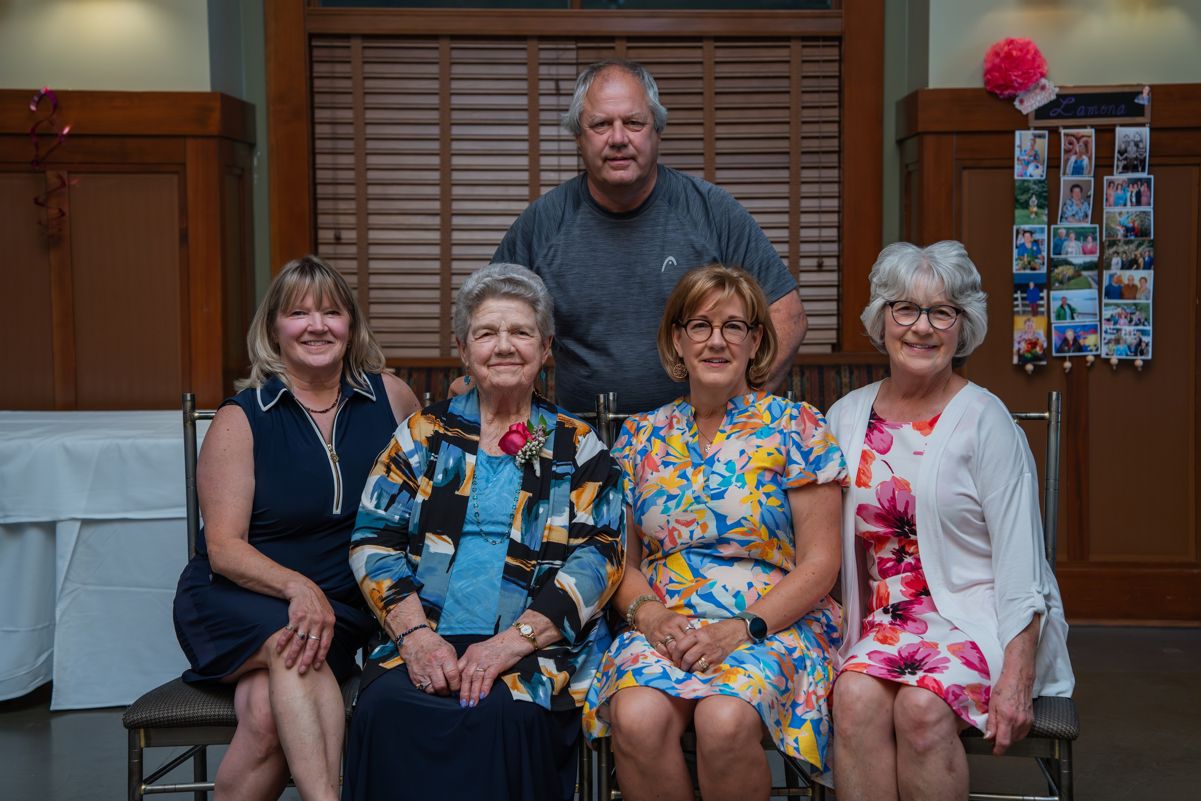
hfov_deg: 38.2
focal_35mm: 52
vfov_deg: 26.0
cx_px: 600
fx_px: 1735
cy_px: 400
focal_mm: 52
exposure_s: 1/125
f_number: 3.5
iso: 1000
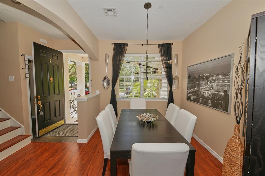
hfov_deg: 104.3
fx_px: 103
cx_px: 132
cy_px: 88
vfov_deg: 81.2
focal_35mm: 14
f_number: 5.6
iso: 400
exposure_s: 1/200
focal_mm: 14
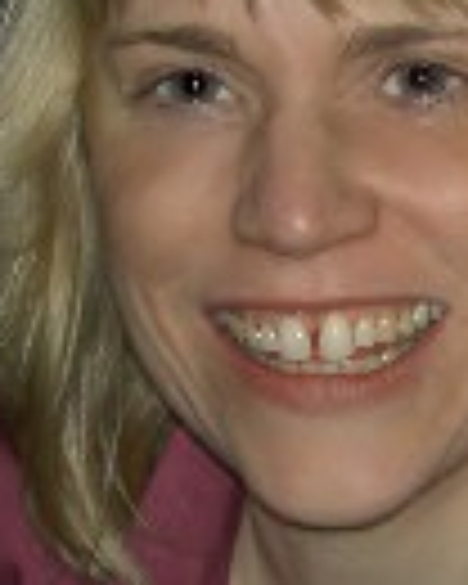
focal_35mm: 188
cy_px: 454
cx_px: 806
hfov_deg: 8.0
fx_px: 3255
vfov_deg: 10.2
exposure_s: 1/60
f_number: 2.8
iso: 100
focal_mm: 8
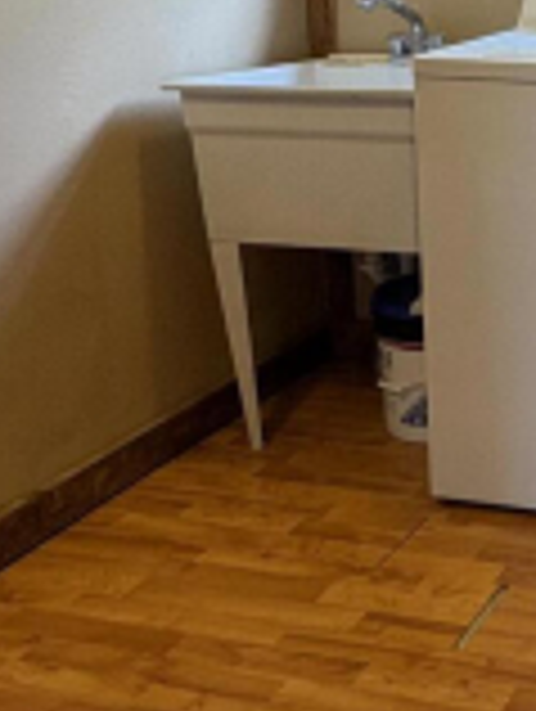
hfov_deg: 22.2
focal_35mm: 59
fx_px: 1215
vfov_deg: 31.9
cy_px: 151
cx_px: 703
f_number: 2.2
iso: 250
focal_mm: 2.22
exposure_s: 1/120
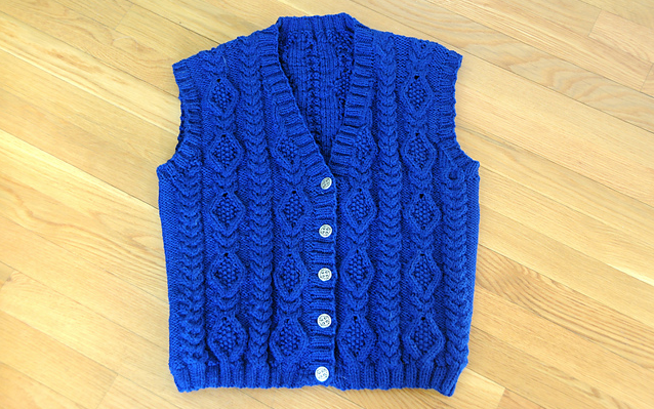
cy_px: 195
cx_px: 327
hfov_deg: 42.2
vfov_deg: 27.1
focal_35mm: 48
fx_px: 847
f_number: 4.5
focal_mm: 31
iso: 800
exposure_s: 1/20
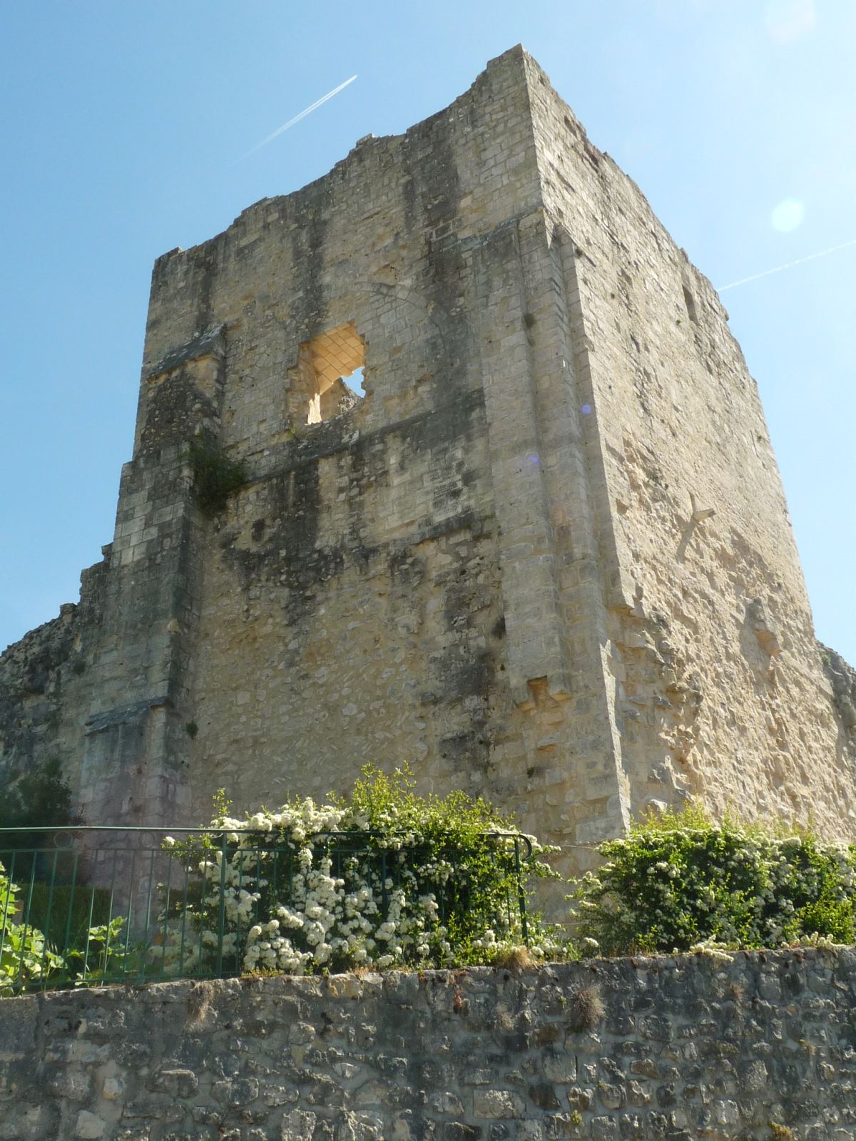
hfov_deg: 42.9
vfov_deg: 55.4
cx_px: 428
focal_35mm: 33
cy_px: 570
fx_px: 1088
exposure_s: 1/250
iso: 100
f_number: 5.6
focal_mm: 4.8
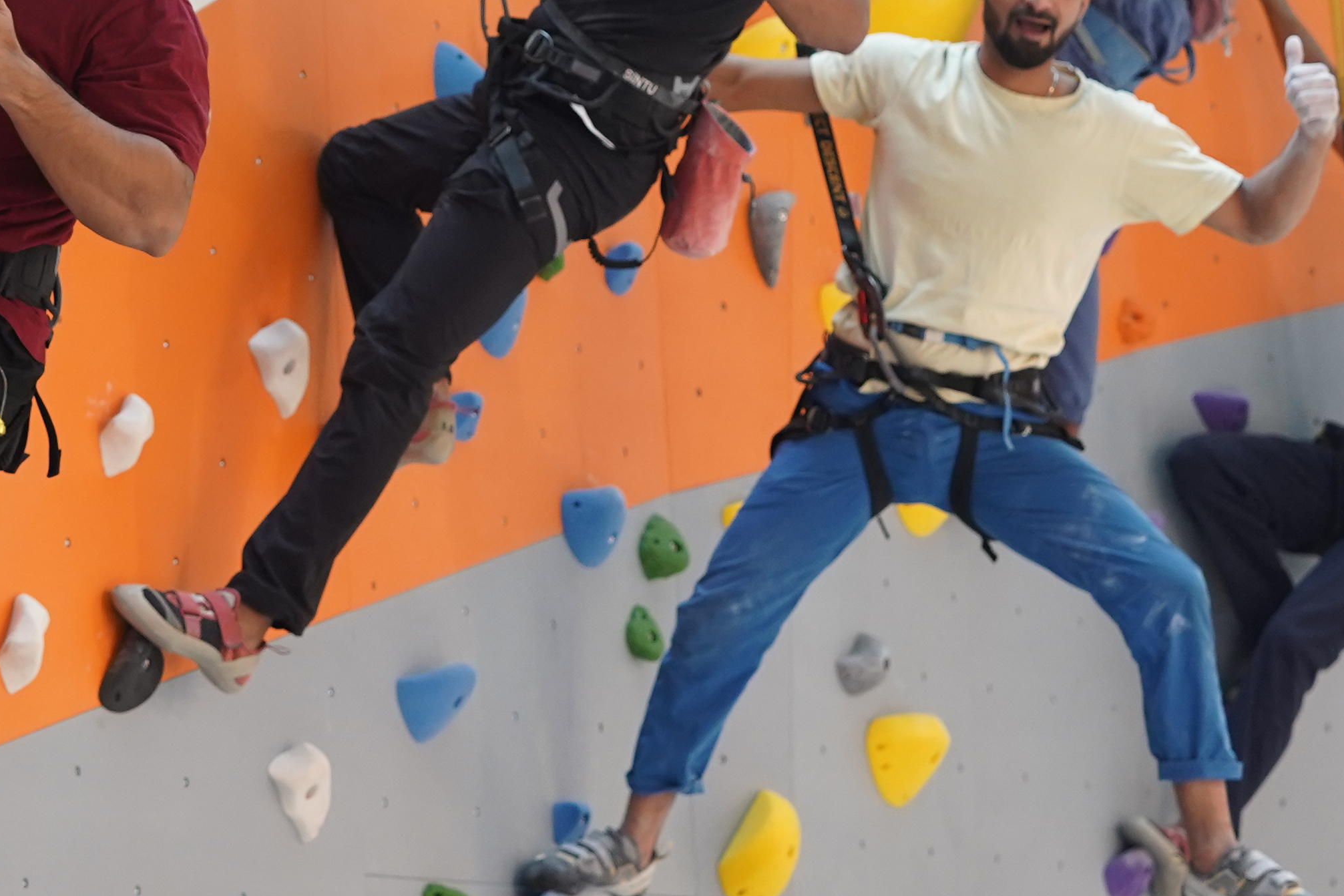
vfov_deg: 9.2
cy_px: 213
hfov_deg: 13.6
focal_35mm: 149
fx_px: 5562
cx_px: 20
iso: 1250
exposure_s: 1/160
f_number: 3.2
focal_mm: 50
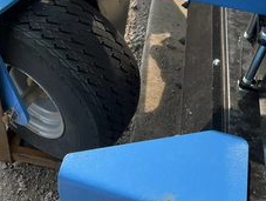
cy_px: 38
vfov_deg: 28.0
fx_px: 393
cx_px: 69
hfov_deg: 36.6
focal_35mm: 51
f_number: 1.8
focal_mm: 3
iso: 25
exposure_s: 1/486
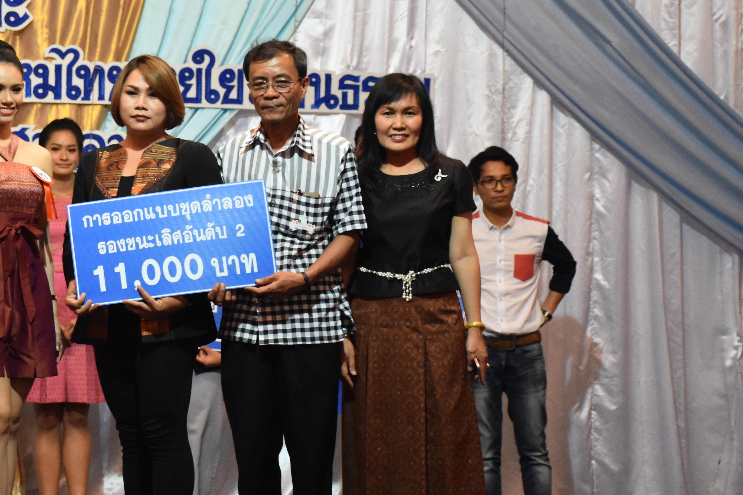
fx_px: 3033
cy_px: 163
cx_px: 54
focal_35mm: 147
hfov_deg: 13.8
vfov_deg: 9.3
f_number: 4.8
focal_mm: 52
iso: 1400
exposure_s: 1/60
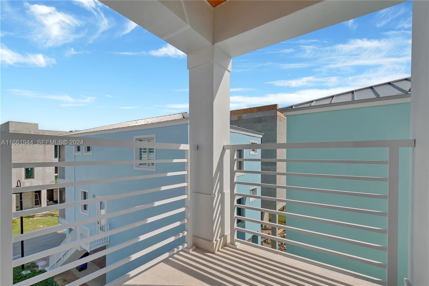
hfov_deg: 100.4
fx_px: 179
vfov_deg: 77.3
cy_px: 143
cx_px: 214
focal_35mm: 15
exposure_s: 1/2000
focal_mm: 10
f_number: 8
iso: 100
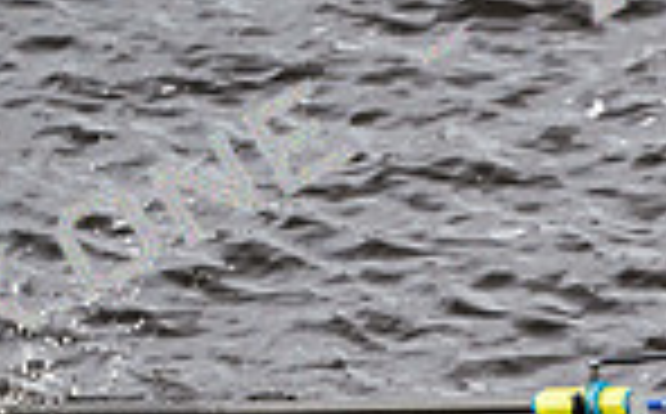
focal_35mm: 789
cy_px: 682
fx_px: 14299
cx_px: 824
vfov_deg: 1.7
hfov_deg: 2.7
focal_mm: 197
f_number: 2.8
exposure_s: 1/2000
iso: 400
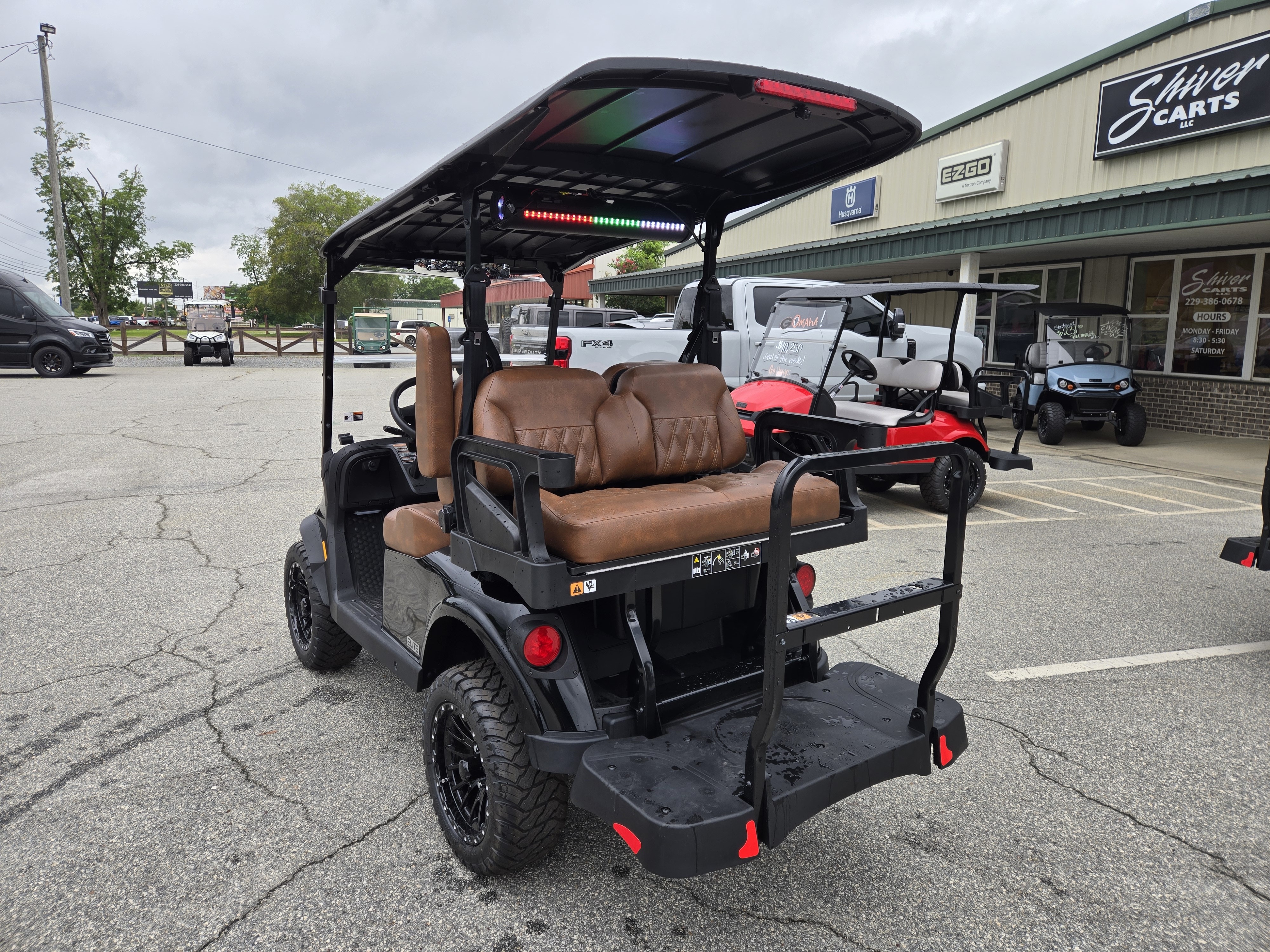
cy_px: 476
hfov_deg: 73.9
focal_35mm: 23
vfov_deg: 58.9
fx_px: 844
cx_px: 635
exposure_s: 1/180
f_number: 1.8
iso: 25
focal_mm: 5.4
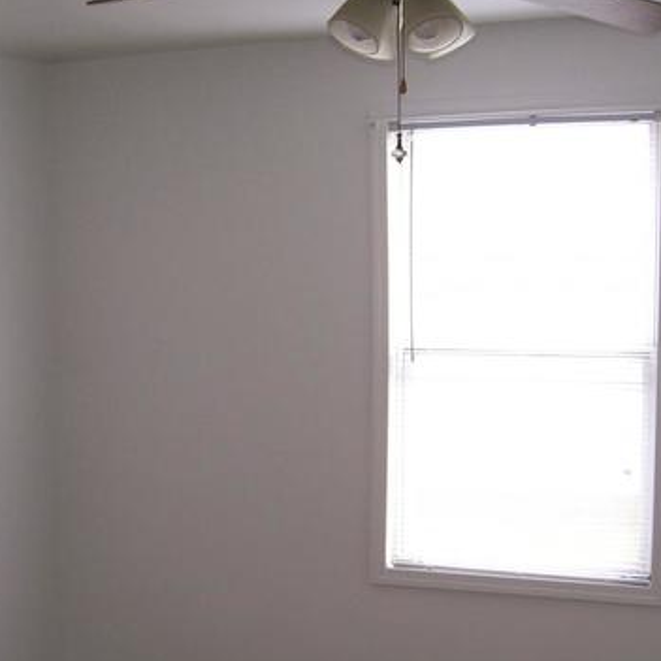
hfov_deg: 29.4
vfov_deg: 29.3
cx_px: 227
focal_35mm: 58
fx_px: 1253
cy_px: 443
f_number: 2.7
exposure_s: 1/64
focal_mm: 6
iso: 80
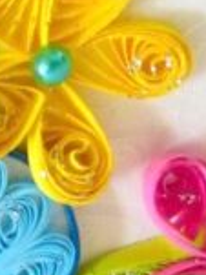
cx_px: -206
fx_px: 2273
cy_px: -168
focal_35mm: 286
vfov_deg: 6.8
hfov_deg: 5.1
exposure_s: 1/50
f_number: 2.8
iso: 400
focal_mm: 9.8
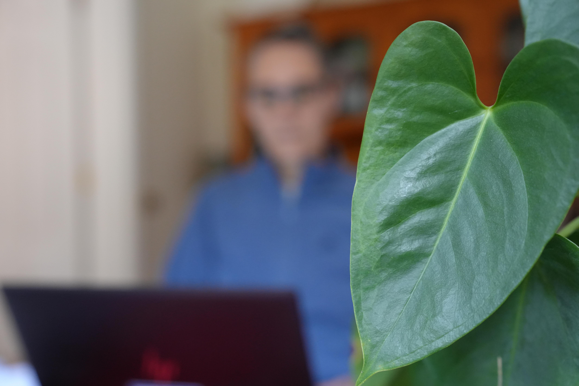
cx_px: 290
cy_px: 193
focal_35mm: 50
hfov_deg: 39.6
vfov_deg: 27.0
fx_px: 804
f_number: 4
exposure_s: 1/160
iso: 4000
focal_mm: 50
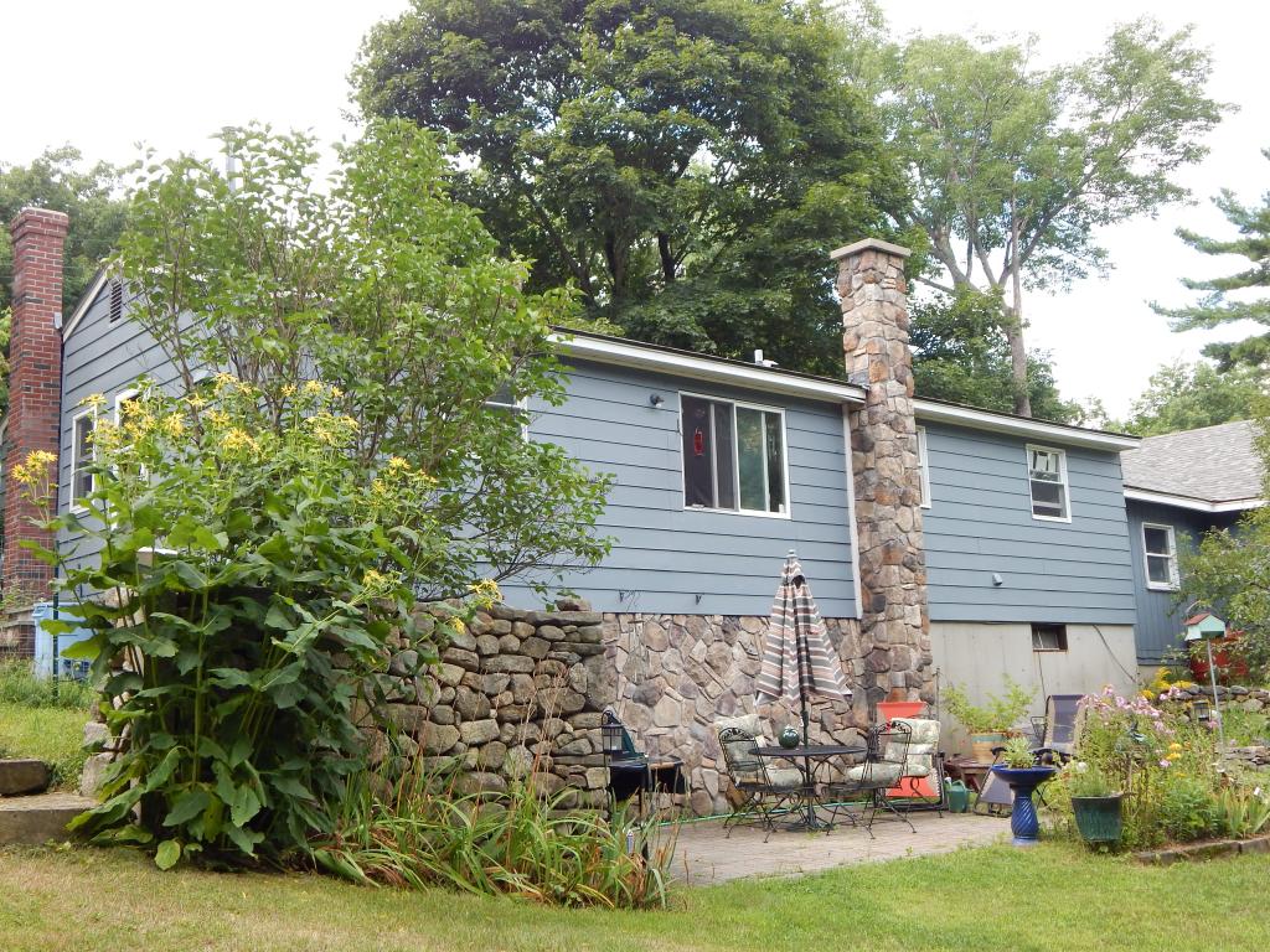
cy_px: 476
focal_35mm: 38
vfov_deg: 37.7
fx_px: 1394
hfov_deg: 49.0
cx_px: 635
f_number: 3.4
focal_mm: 6.8
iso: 125
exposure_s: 1/200
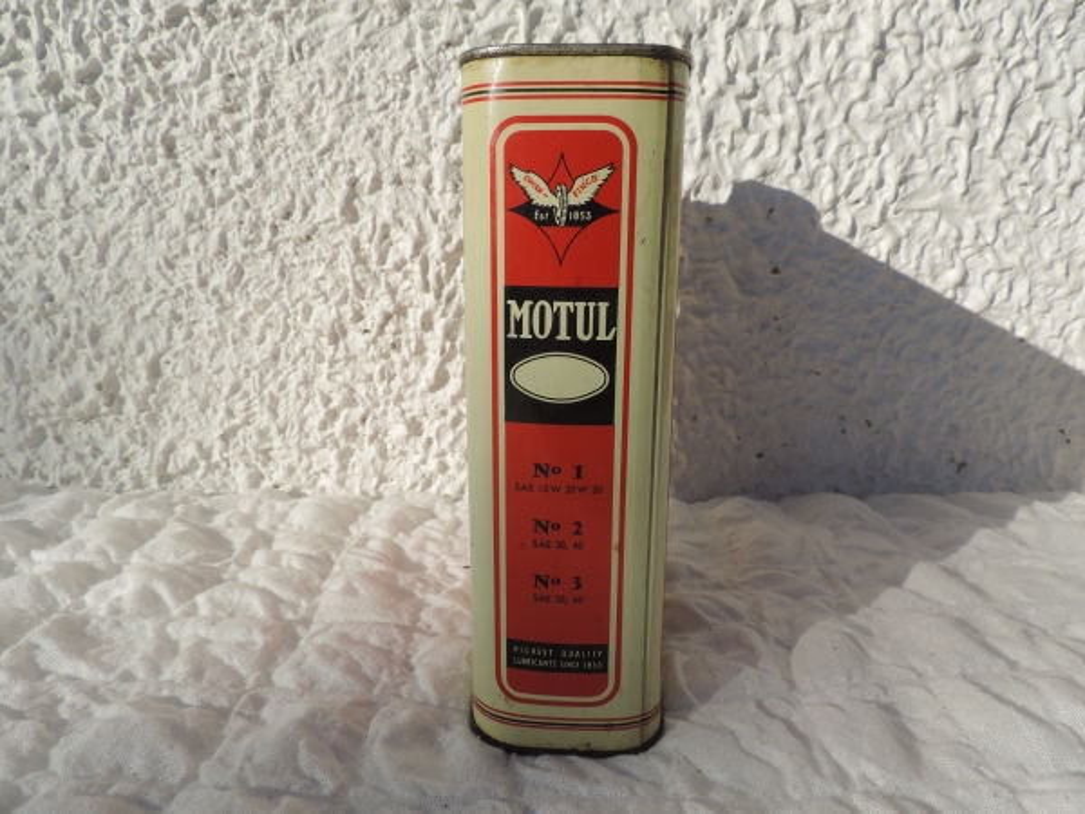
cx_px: 542
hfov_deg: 71.6
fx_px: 752
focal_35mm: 24
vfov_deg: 56.8
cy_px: 407
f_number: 3.7
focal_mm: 4.3
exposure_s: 1/1250
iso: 80
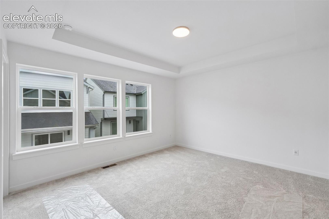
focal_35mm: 15
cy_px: 110
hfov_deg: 100.4
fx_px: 137
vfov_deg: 77.3
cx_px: 164
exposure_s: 1/30
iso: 800
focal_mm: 10
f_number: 8
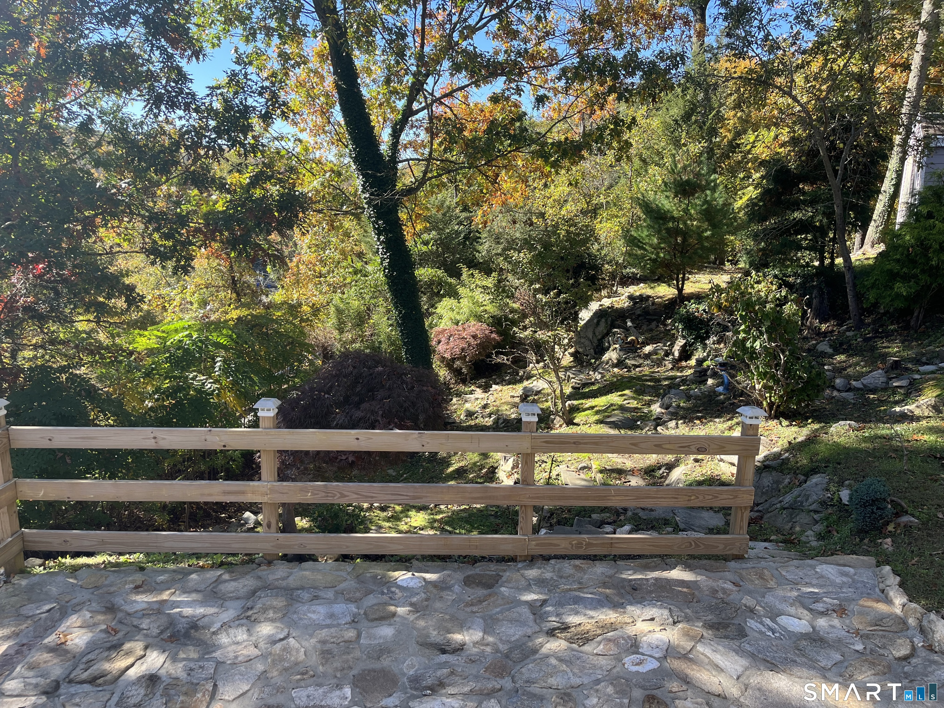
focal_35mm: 26
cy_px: 354
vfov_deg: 53.1
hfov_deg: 67.3
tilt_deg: -13.5
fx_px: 709
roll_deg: -1.8
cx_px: 472
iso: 50
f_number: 1.6
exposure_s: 1/542
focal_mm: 5.1
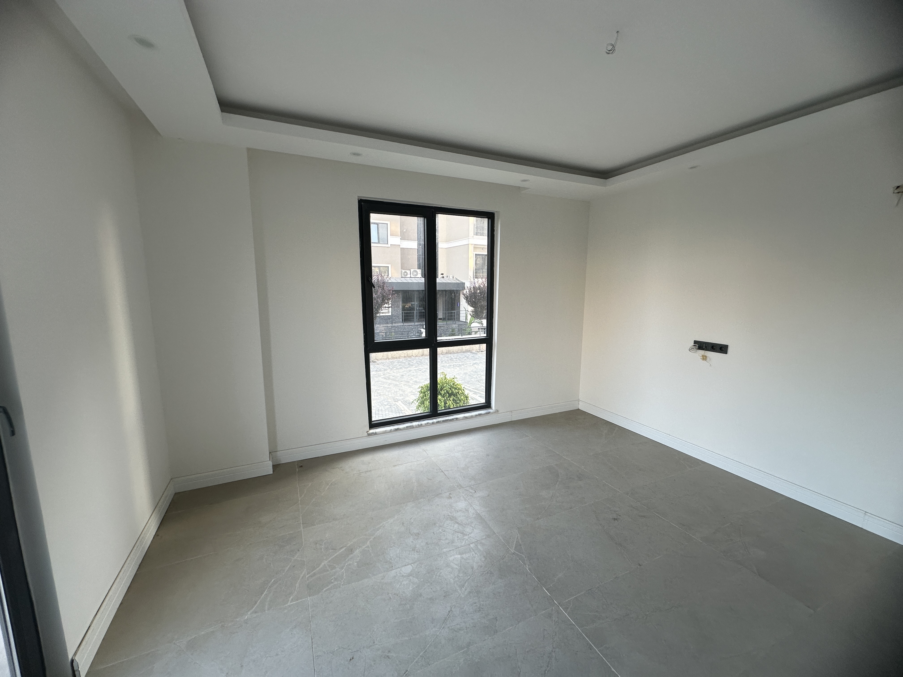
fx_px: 365
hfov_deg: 102.1
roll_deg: +0.3
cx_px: 452
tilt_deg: -8.1
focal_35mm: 14
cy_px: 338
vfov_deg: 85.7
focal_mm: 2.22
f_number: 2.2
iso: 80
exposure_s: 1/99
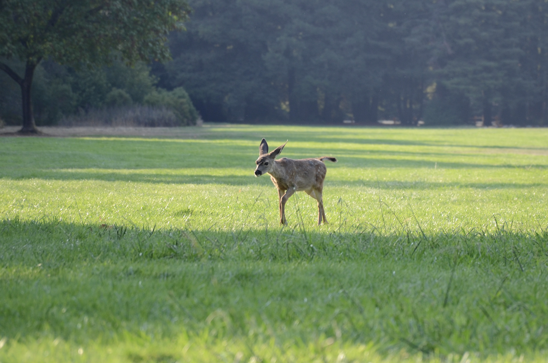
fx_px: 3190
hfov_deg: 9.8
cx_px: 274
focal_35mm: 210
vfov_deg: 6.5
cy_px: 182
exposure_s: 1/320
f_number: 5.6
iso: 320
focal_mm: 140
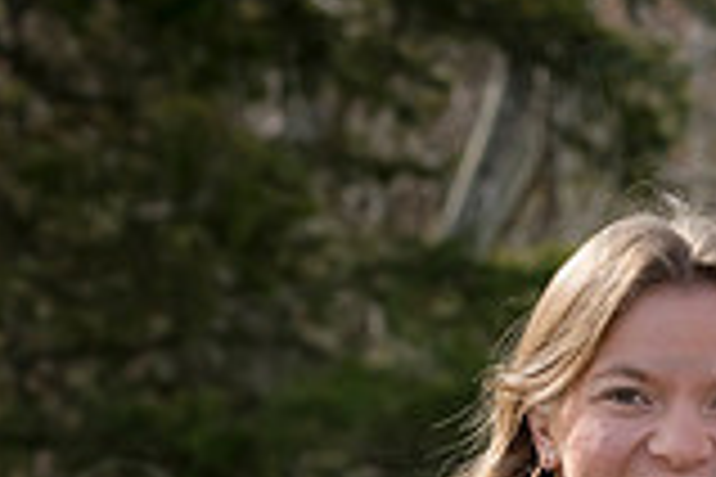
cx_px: 892
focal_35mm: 336
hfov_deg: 6.1
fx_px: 6682
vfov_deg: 4.1
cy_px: 736
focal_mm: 92
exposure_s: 1/500
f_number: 7.1
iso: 400
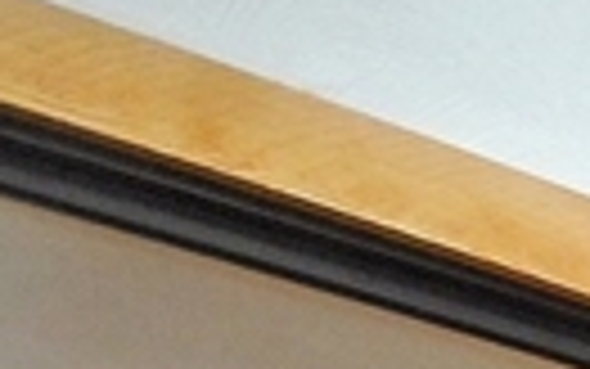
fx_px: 1930
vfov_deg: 8.0
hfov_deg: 8.9
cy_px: 1368
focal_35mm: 120
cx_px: 2193
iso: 800
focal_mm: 10
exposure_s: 1/50
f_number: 4.5
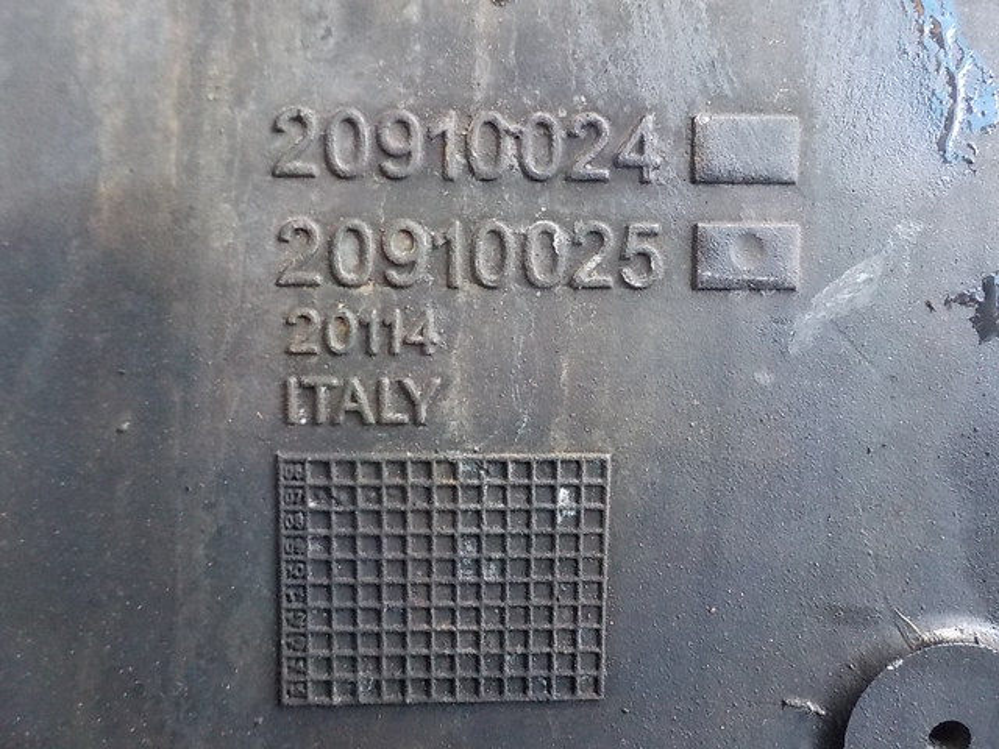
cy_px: 374
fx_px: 866
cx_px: 500
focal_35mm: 30
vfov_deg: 46.8
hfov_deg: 60.0
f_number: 3.3
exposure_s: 1/50
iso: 800
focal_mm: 4.1
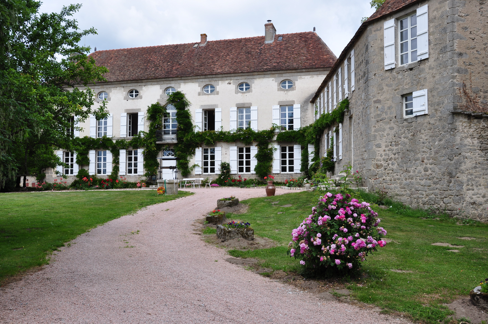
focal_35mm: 36
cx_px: 244
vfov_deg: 36.8
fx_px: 487
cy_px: 162
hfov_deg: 53.2
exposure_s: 1/250
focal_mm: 24
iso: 200
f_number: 10
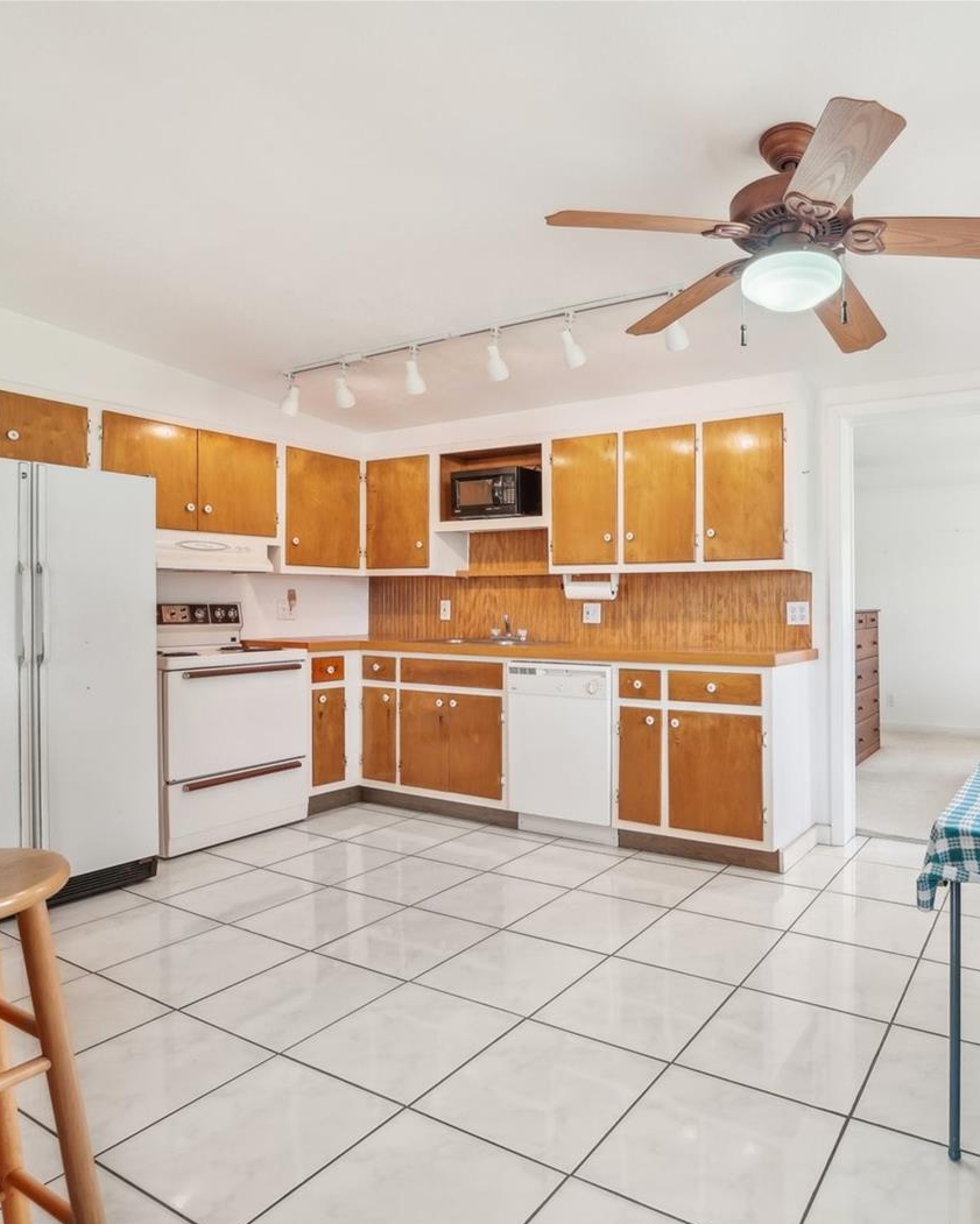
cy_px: 620
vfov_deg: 80.4
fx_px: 725
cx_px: 609
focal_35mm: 20
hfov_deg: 67.1
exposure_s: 1/15
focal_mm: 14
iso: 200
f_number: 8
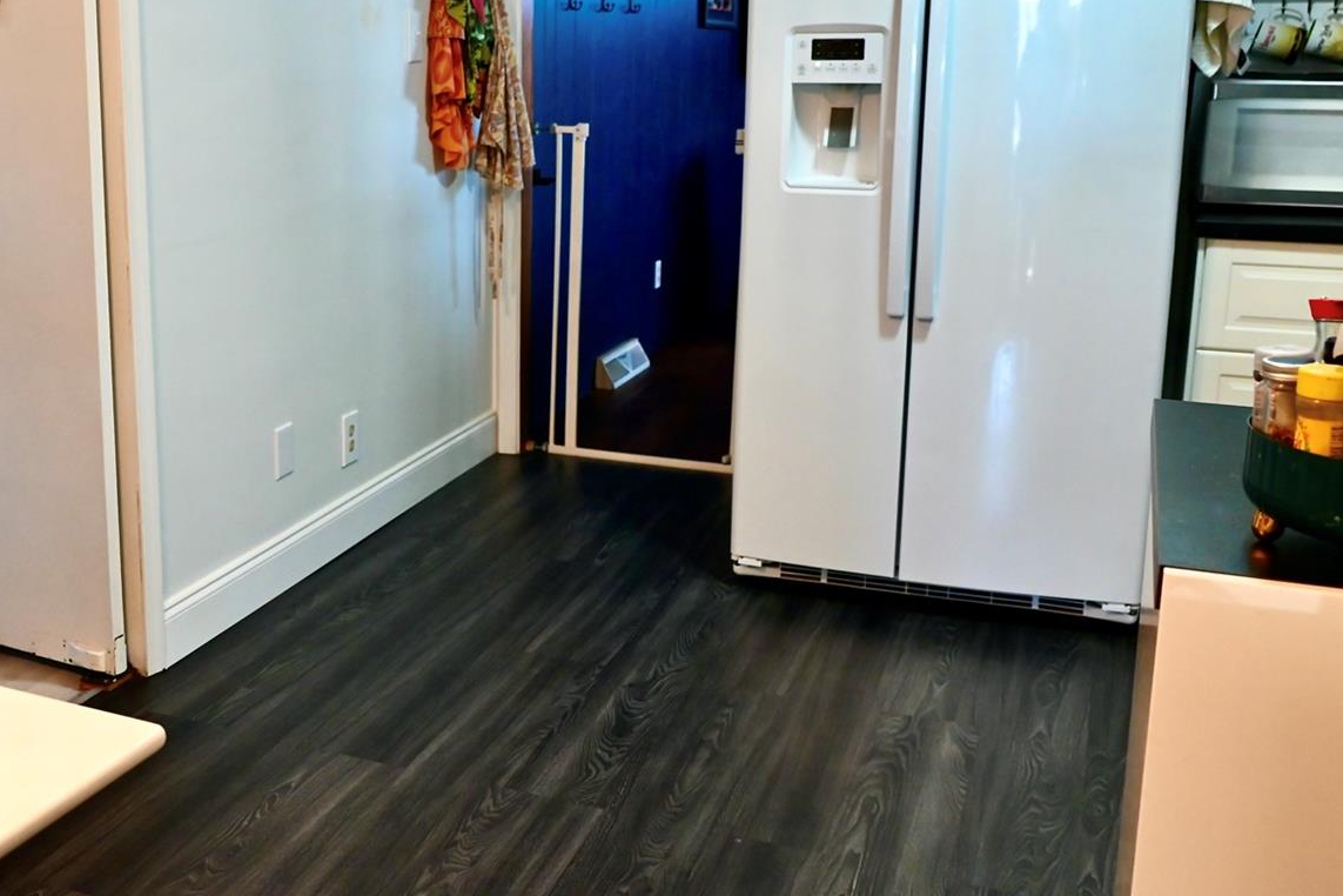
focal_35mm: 43
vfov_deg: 31.1
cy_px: 363
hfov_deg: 44.6
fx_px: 1604
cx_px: 415
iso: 2000
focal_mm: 24
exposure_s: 1/125
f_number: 4
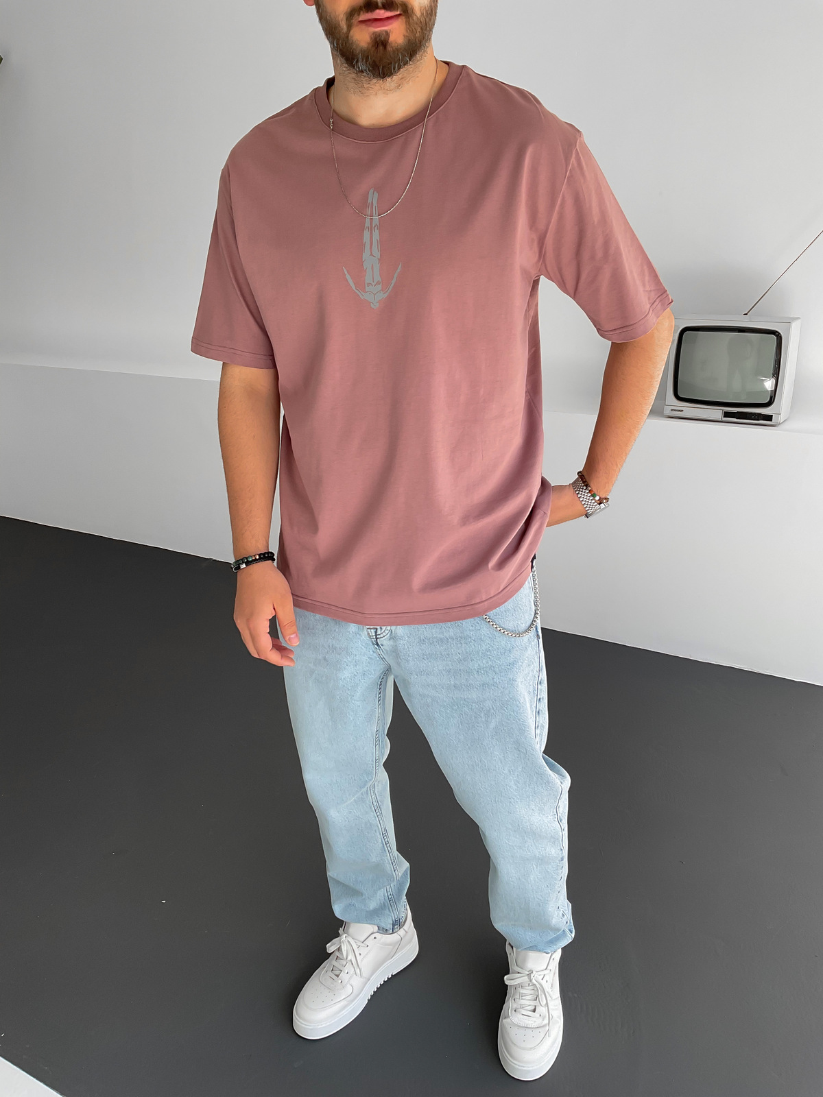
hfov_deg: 48.2
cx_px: 412
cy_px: 548
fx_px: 919
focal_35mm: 29
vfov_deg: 61.7
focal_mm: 3
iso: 16
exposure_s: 1/150
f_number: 1.8
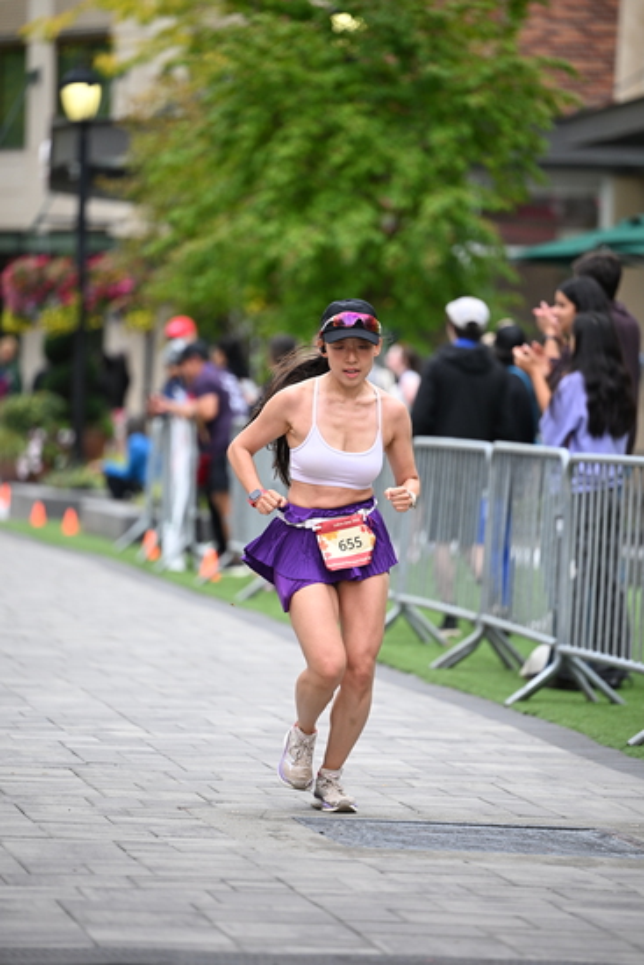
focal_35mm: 180
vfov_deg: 11.4
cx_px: 322
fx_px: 4827
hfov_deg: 7.6
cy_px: 482
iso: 800
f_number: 2.8
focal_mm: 180
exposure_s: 1/2000
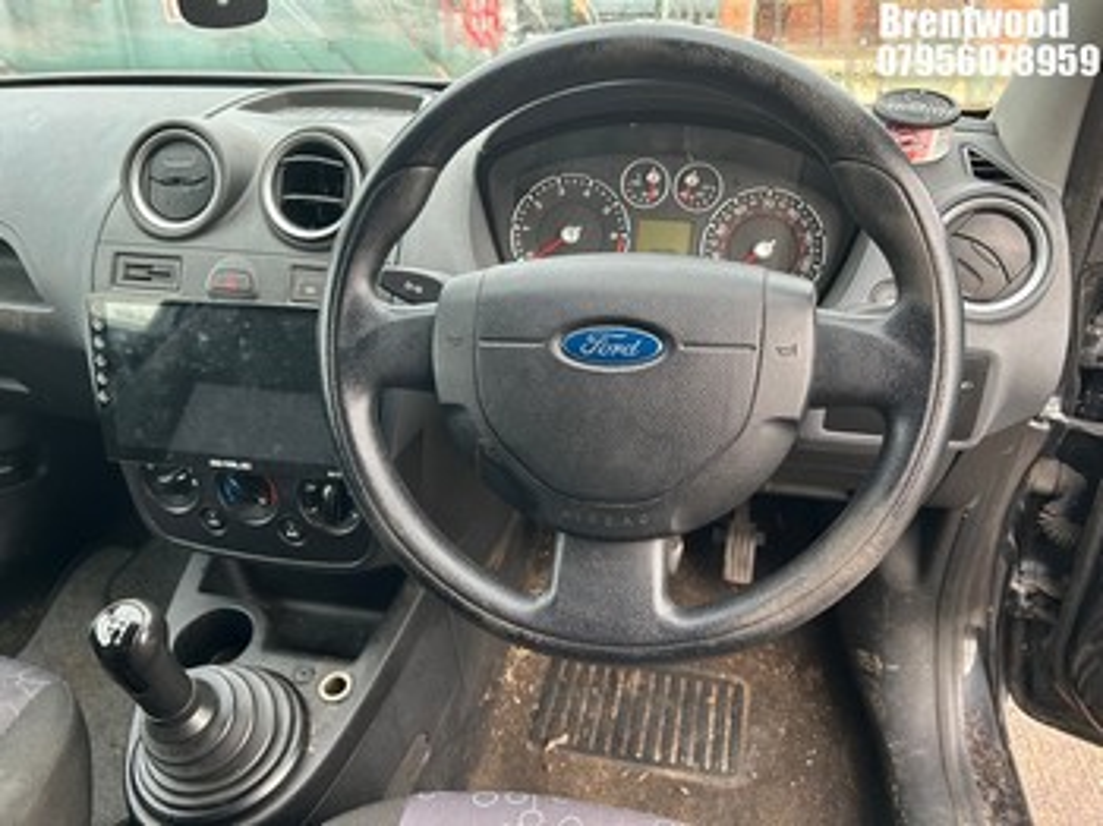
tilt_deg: -29.5
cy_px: 413
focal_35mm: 26
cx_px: 552
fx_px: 828
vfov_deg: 53.0
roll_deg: -0.9
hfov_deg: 67.3
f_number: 1.5
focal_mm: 5.7
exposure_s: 1/121
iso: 100
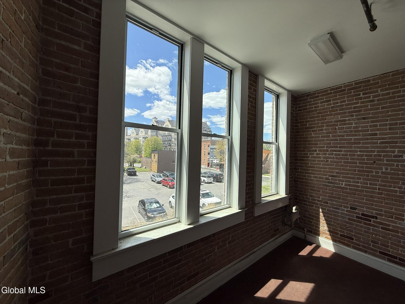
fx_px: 164
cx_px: 202
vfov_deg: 85.7
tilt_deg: +1.2
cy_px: 152
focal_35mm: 14
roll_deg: -1.8
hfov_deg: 102.1
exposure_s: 1/1167
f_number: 2.2
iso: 50
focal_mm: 2.22
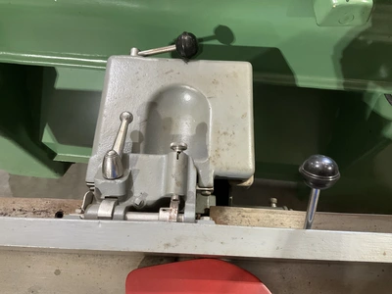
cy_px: 147
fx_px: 328
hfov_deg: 61.7
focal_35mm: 29
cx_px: 196
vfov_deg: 48.2
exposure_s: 1/30
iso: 320
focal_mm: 3
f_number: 1.8
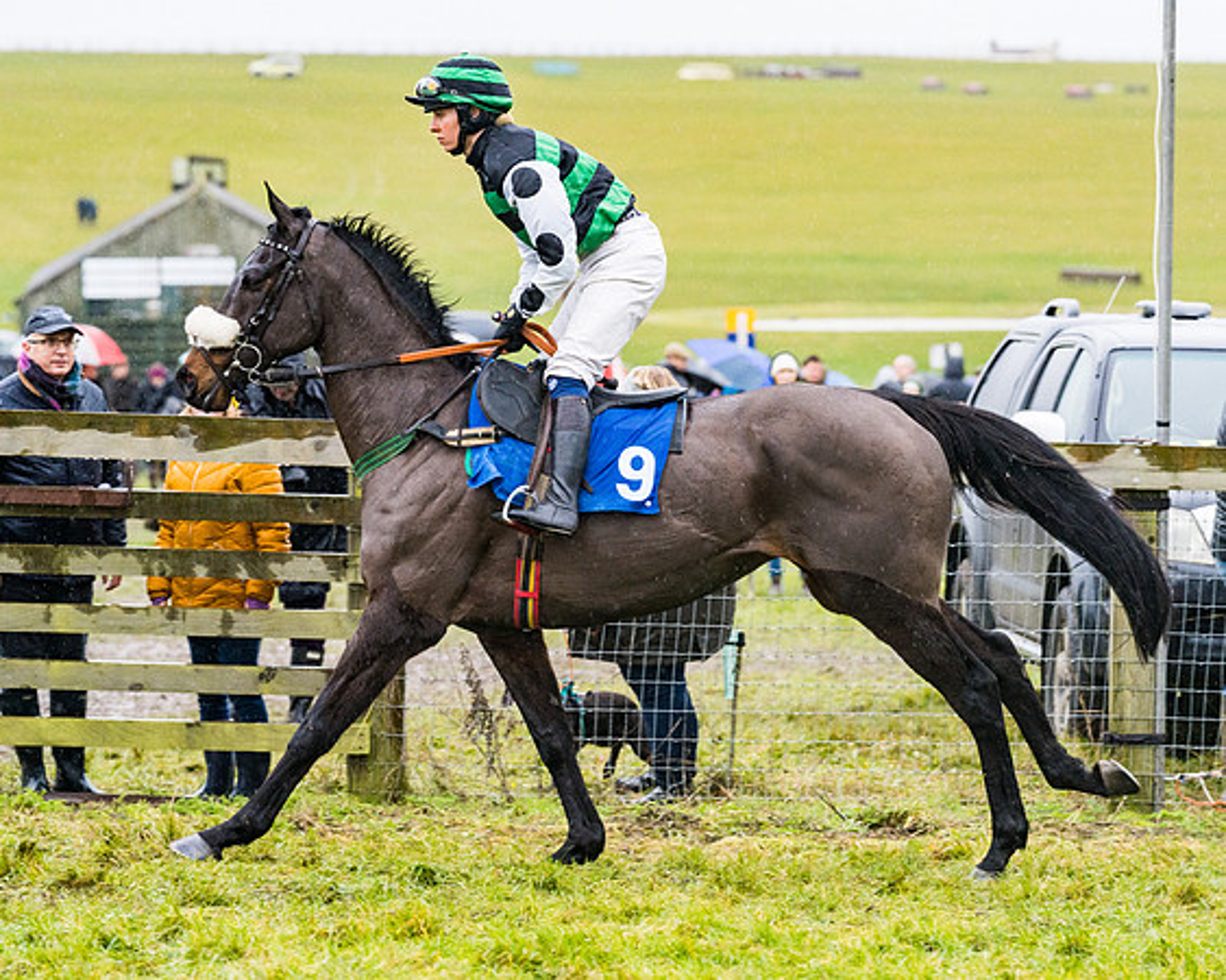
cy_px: 496
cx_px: 648
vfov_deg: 9.8
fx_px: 5687
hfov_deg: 12.3
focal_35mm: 157
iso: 1600
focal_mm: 135
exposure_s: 1/800
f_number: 4
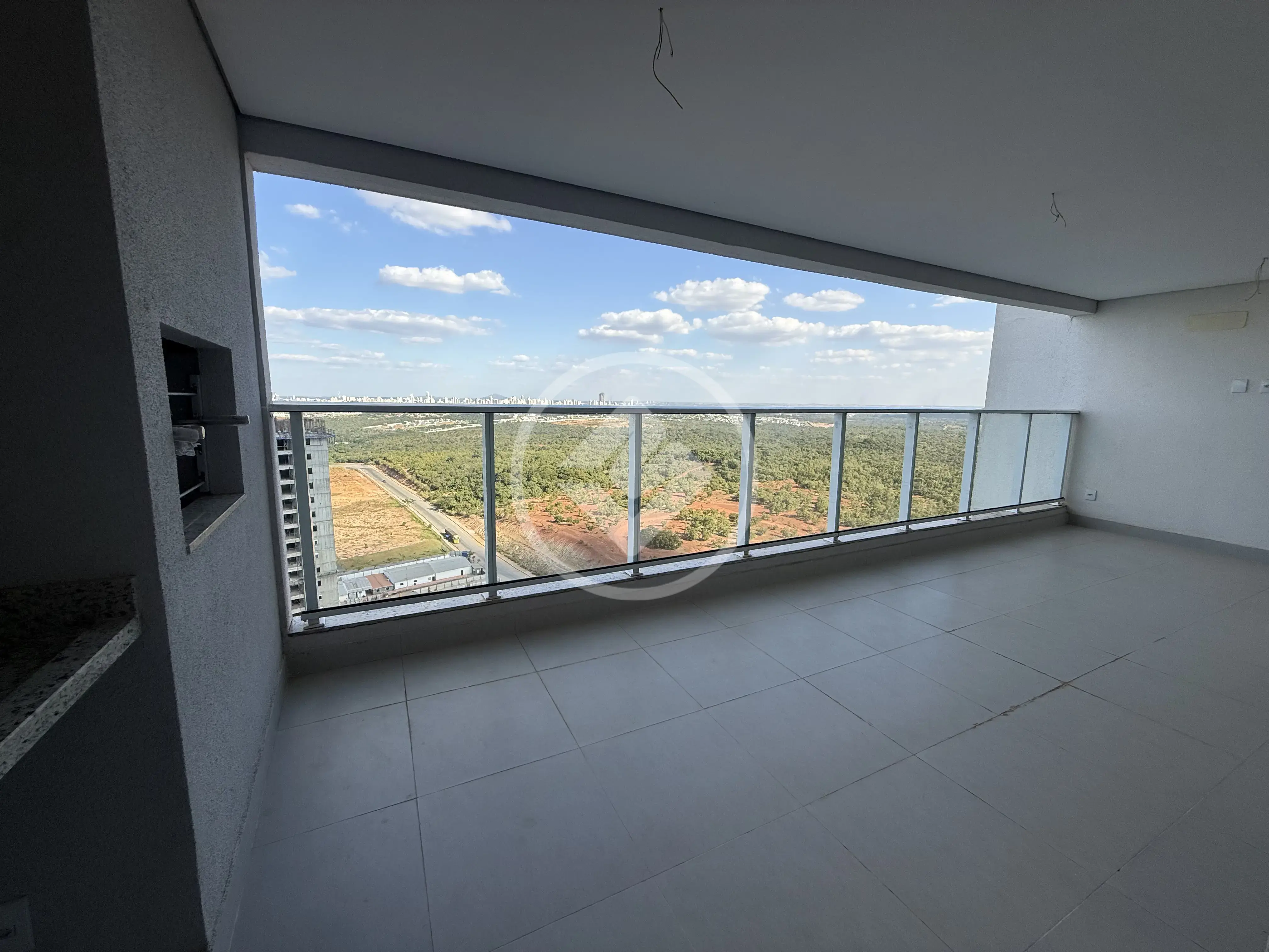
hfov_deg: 102.1
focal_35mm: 14
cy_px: 476
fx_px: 513
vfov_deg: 85.7
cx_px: 634
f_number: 2.2
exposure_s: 1/1497
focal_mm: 2.22
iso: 50
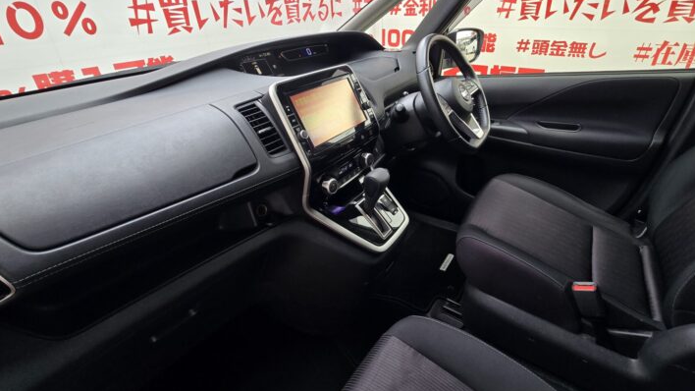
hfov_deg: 99.3
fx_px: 295
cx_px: 361
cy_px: 163
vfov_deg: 66.6
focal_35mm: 16
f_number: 2.2
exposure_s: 1/113
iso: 50
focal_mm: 2.2
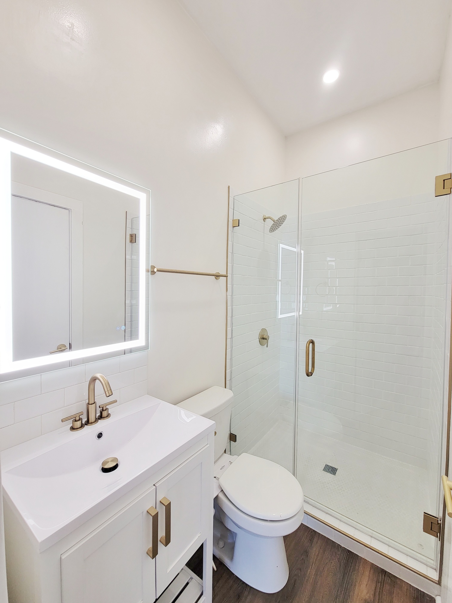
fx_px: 226
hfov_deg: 89.9
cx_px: 226
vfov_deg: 106.2
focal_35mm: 13
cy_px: 302
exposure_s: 1/60
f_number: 2.2
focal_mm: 2.2
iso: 64
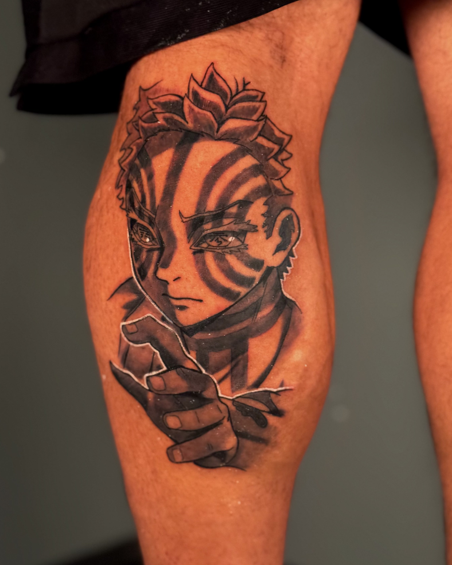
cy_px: 275
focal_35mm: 56
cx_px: 206
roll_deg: -0.5
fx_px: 936
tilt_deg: -5.3
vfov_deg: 33.6
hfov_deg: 27.1
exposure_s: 1/29
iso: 800
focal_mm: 6.76
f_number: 1.78
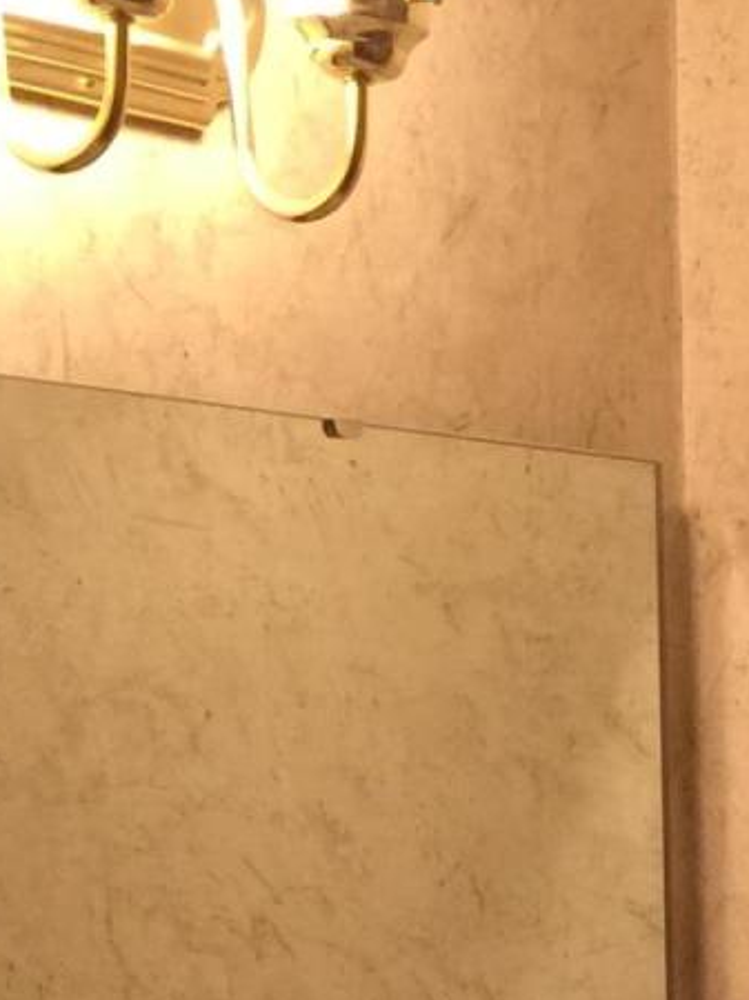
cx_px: 1033
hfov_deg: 11.1
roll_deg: +0.5
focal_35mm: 129
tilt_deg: -10.4
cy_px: 1669
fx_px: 3725
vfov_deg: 14.0
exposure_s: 1/30
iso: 50
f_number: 2.2
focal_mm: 4.15
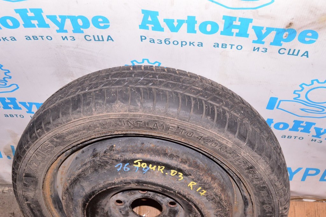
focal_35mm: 40
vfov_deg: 33.0
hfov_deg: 48.0
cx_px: 163
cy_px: 108
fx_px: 366
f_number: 8
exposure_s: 1/160
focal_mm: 27
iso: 1600
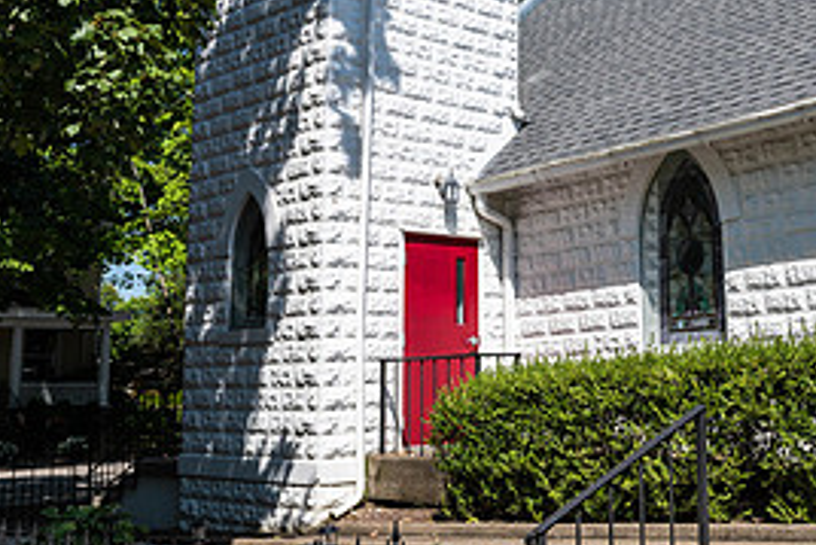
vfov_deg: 25.9
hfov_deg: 37.1
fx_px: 1179
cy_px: 172
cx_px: 630
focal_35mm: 52
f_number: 8
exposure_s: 1/200
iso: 64
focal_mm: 24
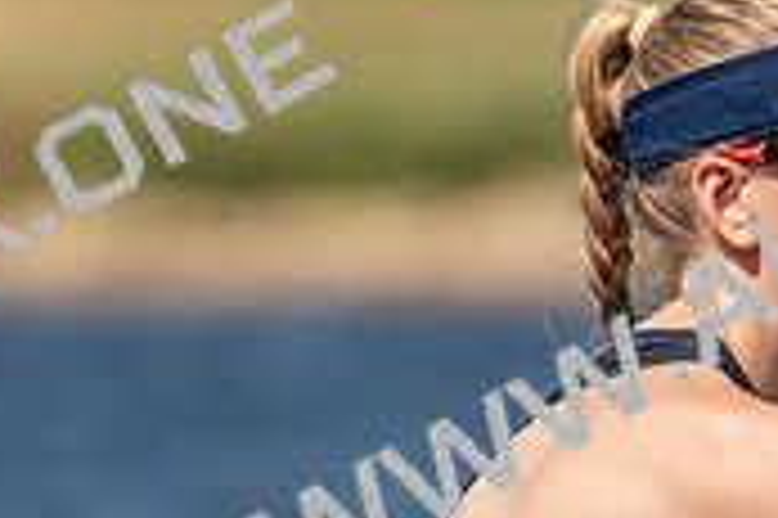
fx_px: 35408
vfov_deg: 0.8
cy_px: 601
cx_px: 805
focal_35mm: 1640
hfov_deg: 1.3
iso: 200
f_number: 6.3
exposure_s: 1/2000
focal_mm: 489
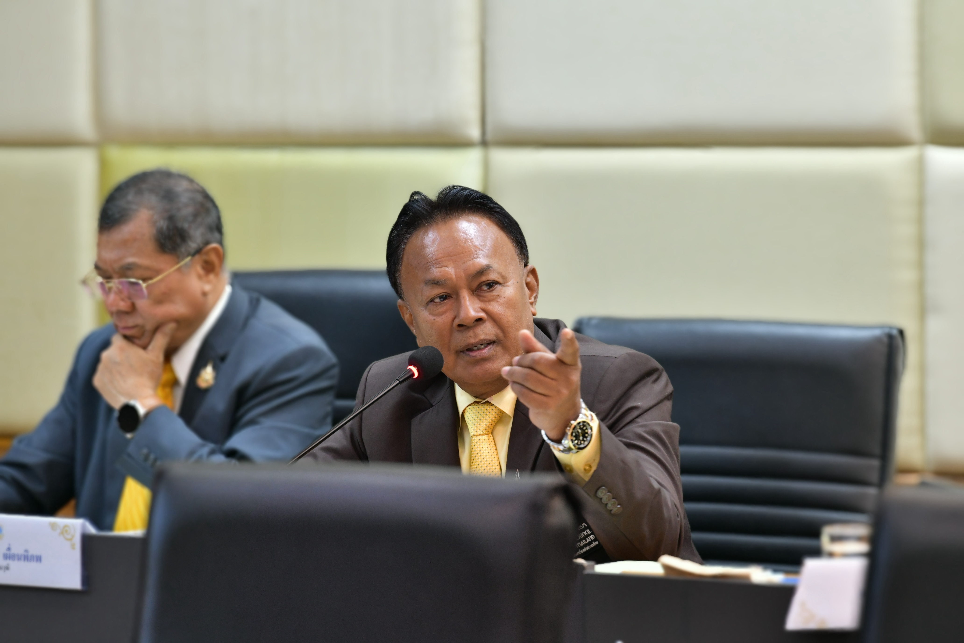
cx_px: 482
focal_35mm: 200
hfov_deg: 10.3
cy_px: 322
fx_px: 5355
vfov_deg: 6.9
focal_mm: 200
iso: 1600
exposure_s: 1/100
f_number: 5
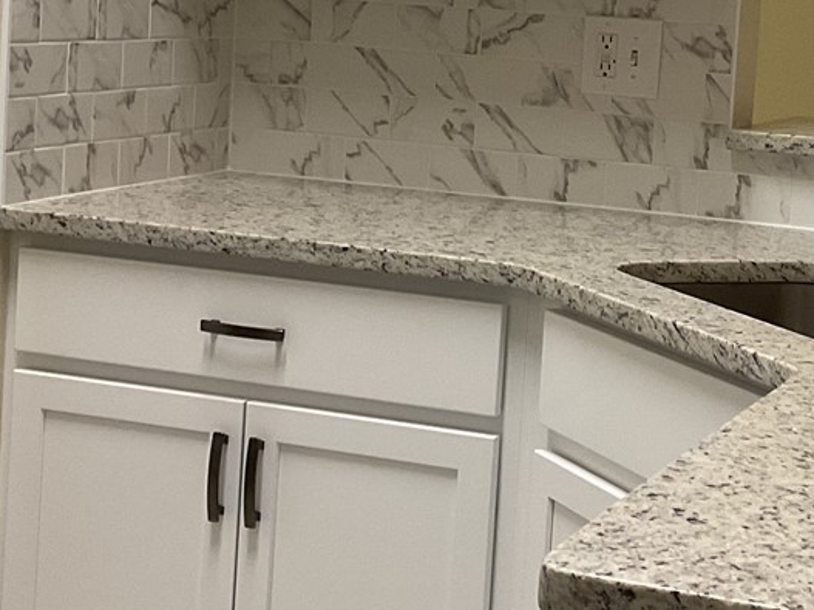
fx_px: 2069
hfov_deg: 22.2
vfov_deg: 16.7
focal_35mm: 88
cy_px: 136
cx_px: 530
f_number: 1.8
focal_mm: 3
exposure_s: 1/60
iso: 80
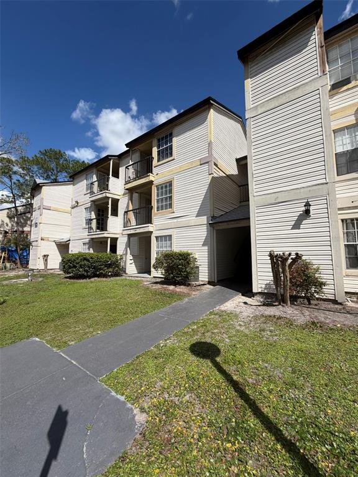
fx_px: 193
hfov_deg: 85.7
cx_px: 179
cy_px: 238
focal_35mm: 14
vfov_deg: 102.1
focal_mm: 2.22
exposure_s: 1/1235
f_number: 2.2
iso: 20
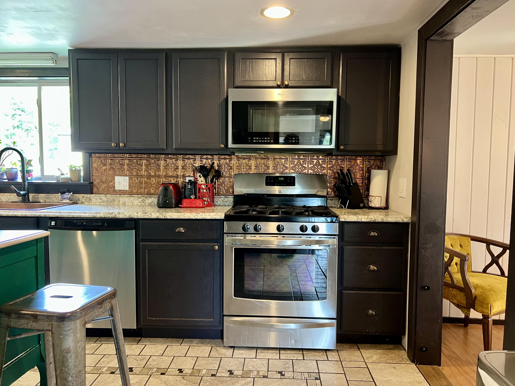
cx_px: 258
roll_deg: -0.2
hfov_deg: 67.3
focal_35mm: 26
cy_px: 193
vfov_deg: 53.1
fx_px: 387
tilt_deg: -4.1
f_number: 1.5
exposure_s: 1/60
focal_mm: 5.7
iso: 250
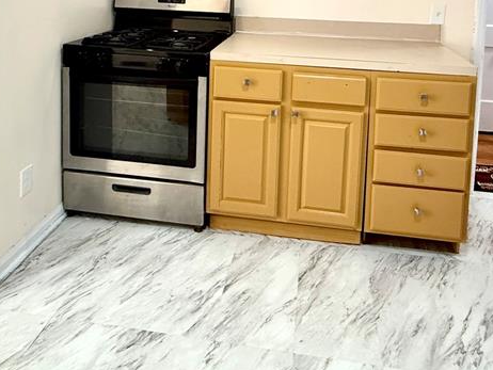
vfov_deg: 39.9
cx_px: 256
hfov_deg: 58.3
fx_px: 442
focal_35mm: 31
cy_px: -1
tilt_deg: -4.0
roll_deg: -2.0
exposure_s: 1/120
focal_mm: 2.22
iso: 320
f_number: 2.2
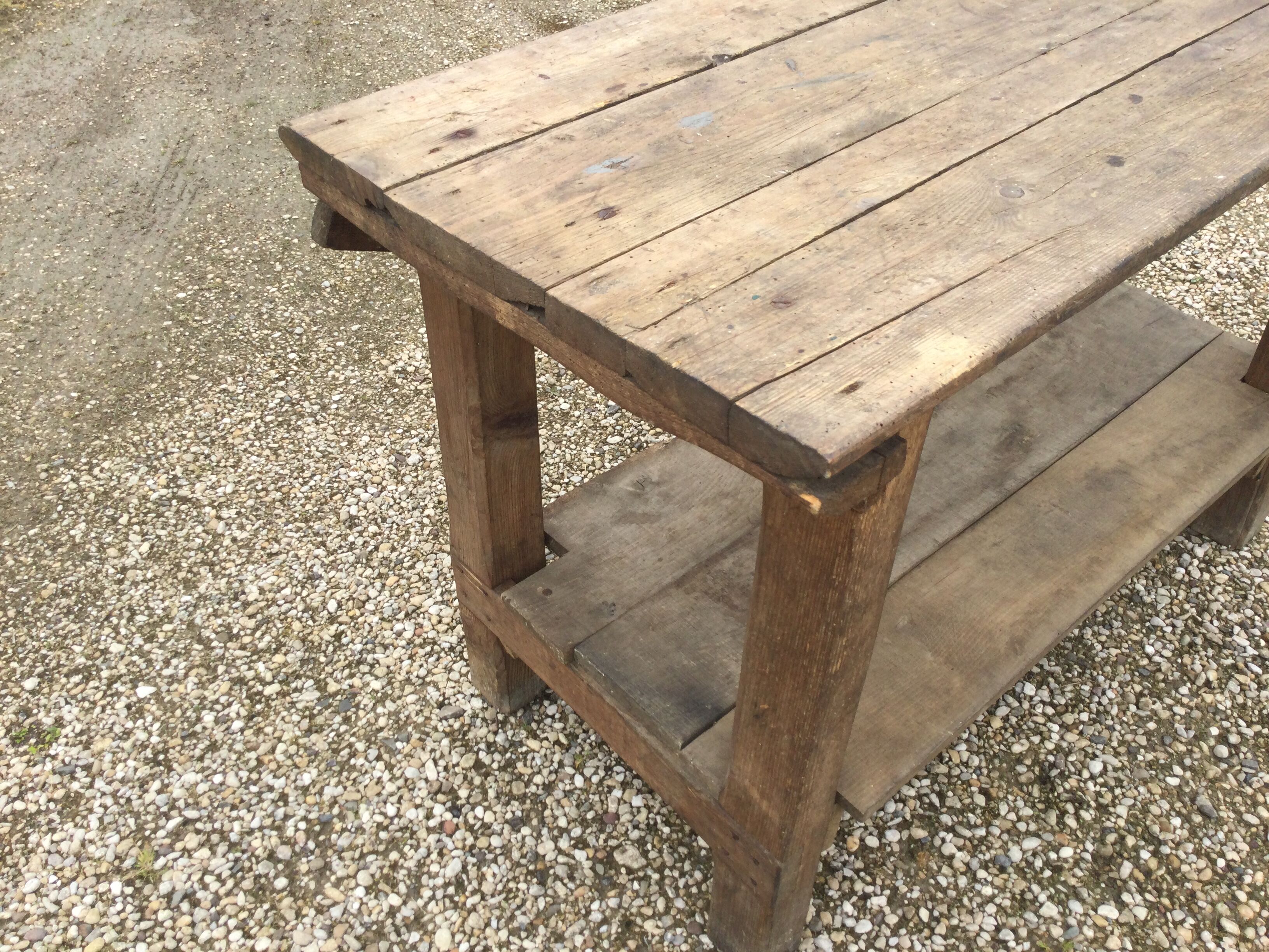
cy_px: 476
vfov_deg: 45.4
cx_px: 634
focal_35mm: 31
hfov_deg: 58.4
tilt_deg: -44.6
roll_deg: -0.7
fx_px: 1136
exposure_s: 1/341
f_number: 2.4
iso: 25
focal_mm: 3.3
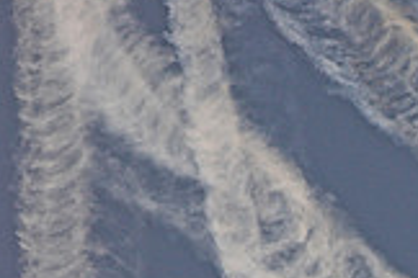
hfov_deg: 1.7
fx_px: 14281
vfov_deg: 1.1
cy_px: 435
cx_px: 560
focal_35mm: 1230
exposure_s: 1/1000
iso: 200
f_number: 10
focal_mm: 230
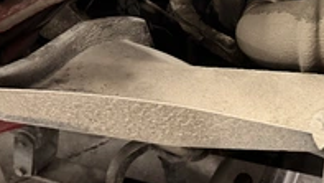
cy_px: 40
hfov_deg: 37.4
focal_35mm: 53
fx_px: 456
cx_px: 271
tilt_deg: -28.4
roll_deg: +3.5
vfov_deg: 22.4
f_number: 1.78
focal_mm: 6.76
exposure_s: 1/30
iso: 800
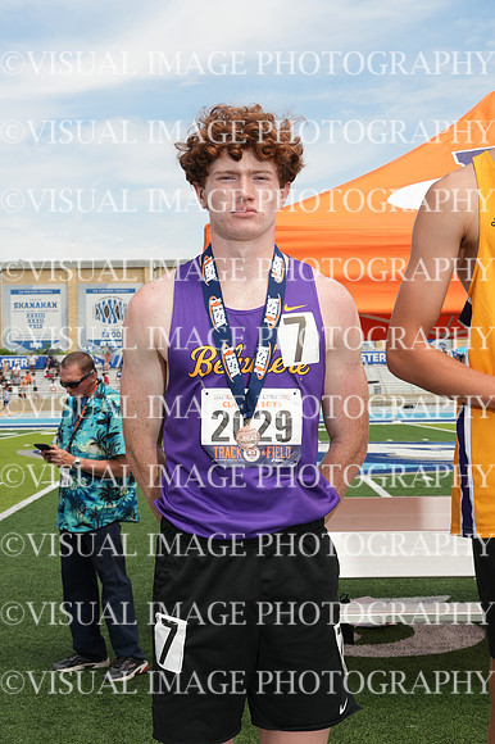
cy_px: 372
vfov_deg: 34.2
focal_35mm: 58
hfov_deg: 23.2
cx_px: 248
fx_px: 1208
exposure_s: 1/160
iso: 100
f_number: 9
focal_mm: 39
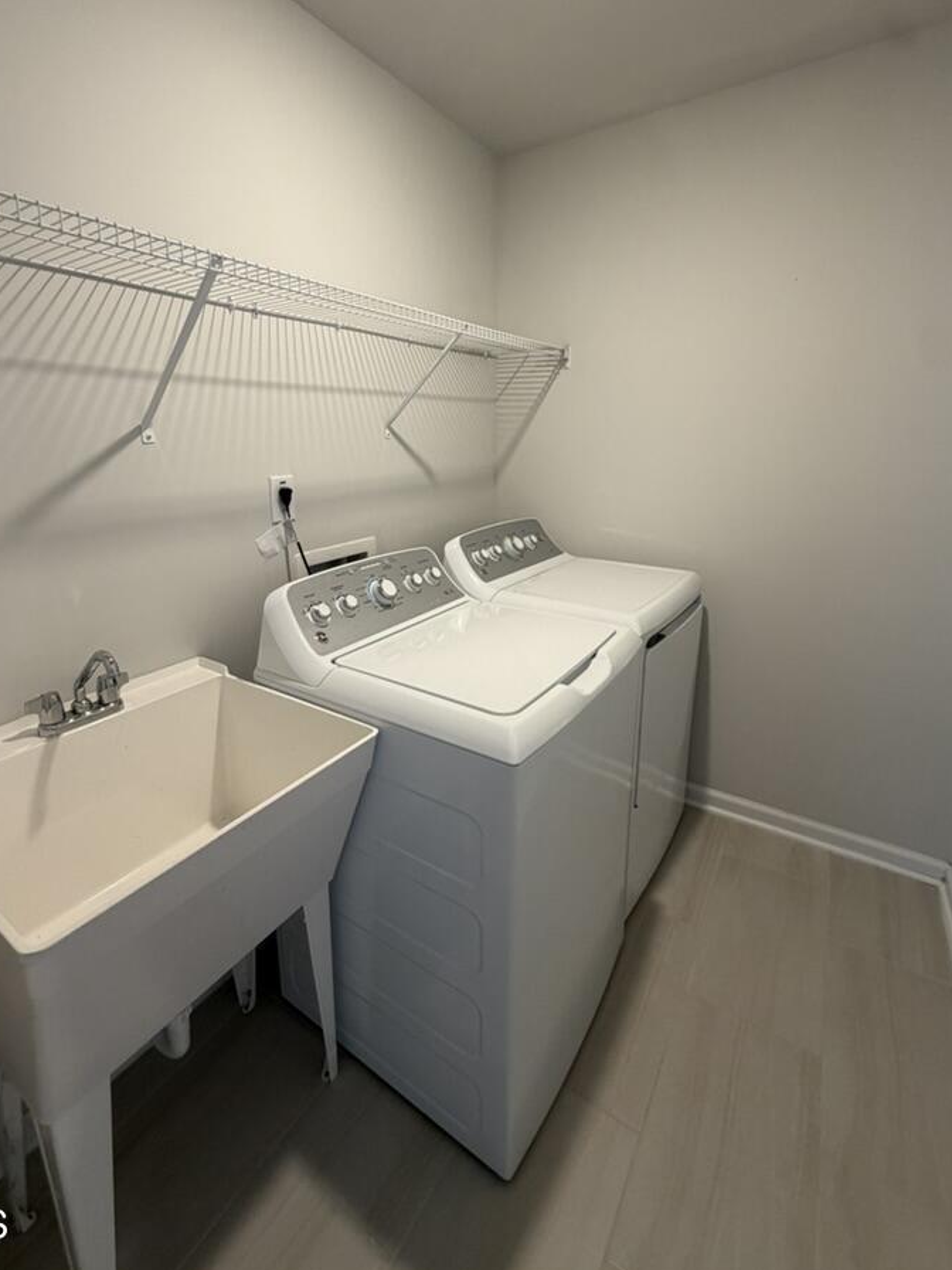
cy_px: 564
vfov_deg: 94.1
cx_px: 435
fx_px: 587
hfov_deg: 77.9
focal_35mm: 16
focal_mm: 2.22
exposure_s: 1/60
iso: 200
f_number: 2.2
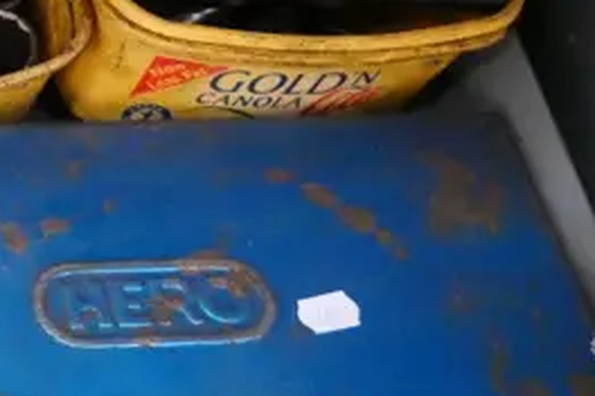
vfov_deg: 14.0
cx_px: -394
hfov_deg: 17.9
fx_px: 1603
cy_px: 83
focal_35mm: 97
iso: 6400
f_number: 3.5
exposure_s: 1/80
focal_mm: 12
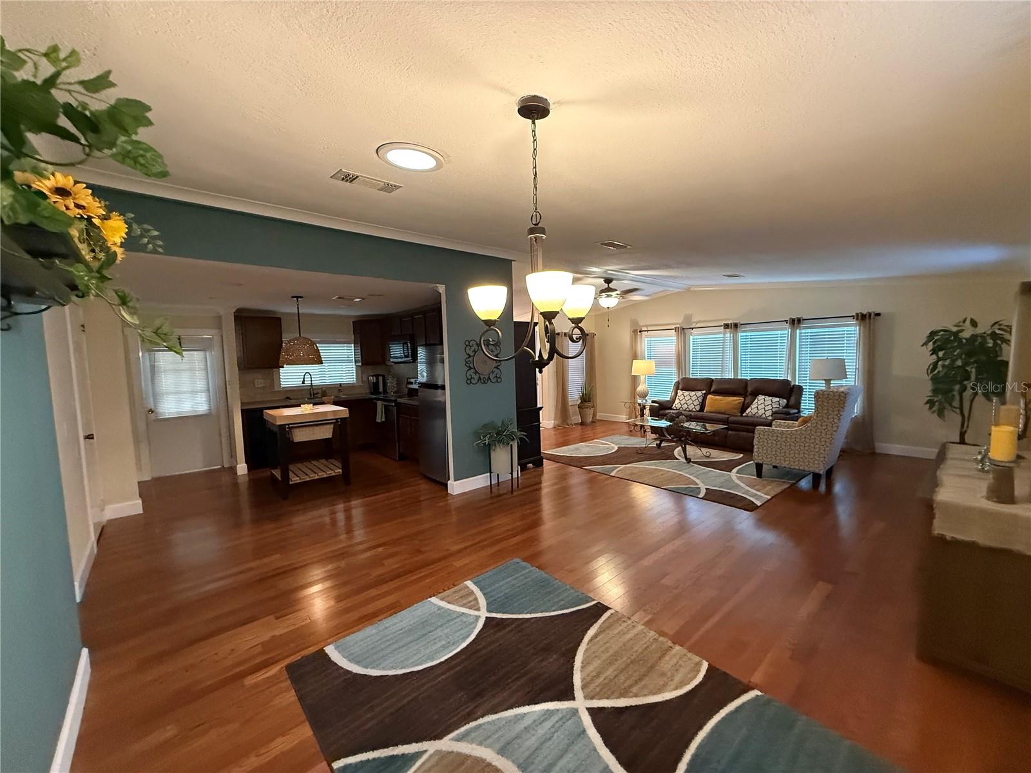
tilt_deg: -3.1
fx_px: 417
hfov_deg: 102.1
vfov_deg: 85.7
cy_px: 386
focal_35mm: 14
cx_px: 516
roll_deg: +1.2
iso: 640
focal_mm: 2.22
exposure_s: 1/60
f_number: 2.2
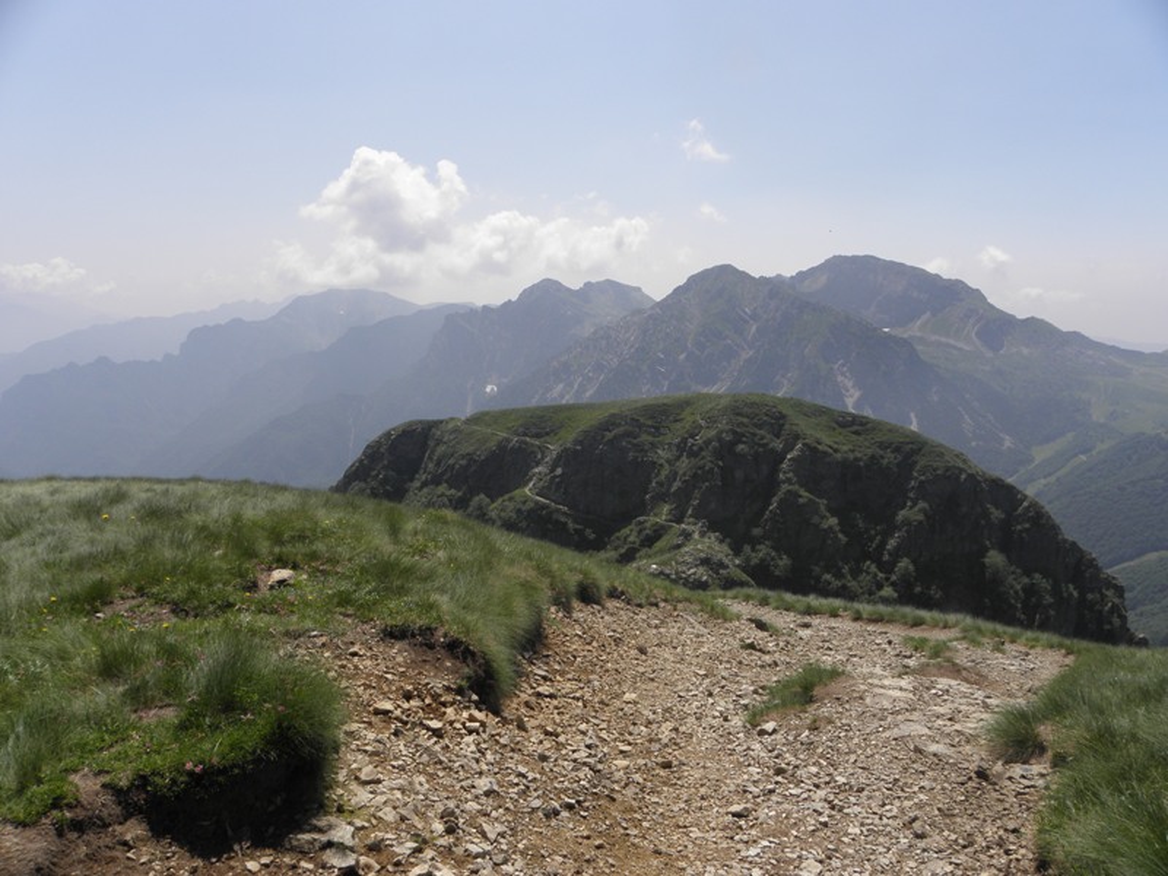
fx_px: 877
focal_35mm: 26
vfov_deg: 53.1
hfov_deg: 67.3
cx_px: 584
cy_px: 438
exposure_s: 1/400
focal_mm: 4.6
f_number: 5.6
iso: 64
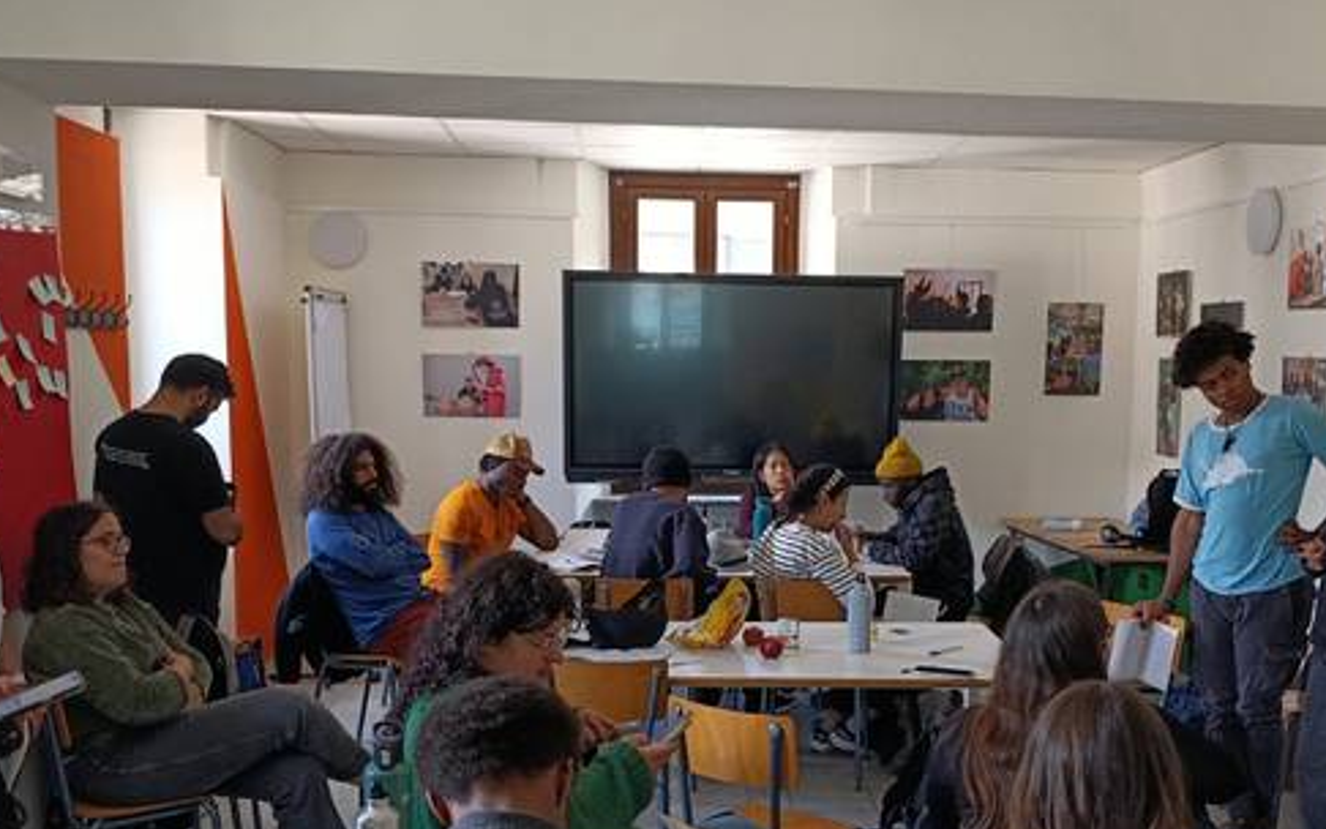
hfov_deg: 49.2
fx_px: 1446
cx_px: 741
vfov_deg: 31.8
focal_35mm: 40
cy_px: 545
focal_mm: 6.11
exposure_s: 1/100
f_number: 1.65
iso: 926
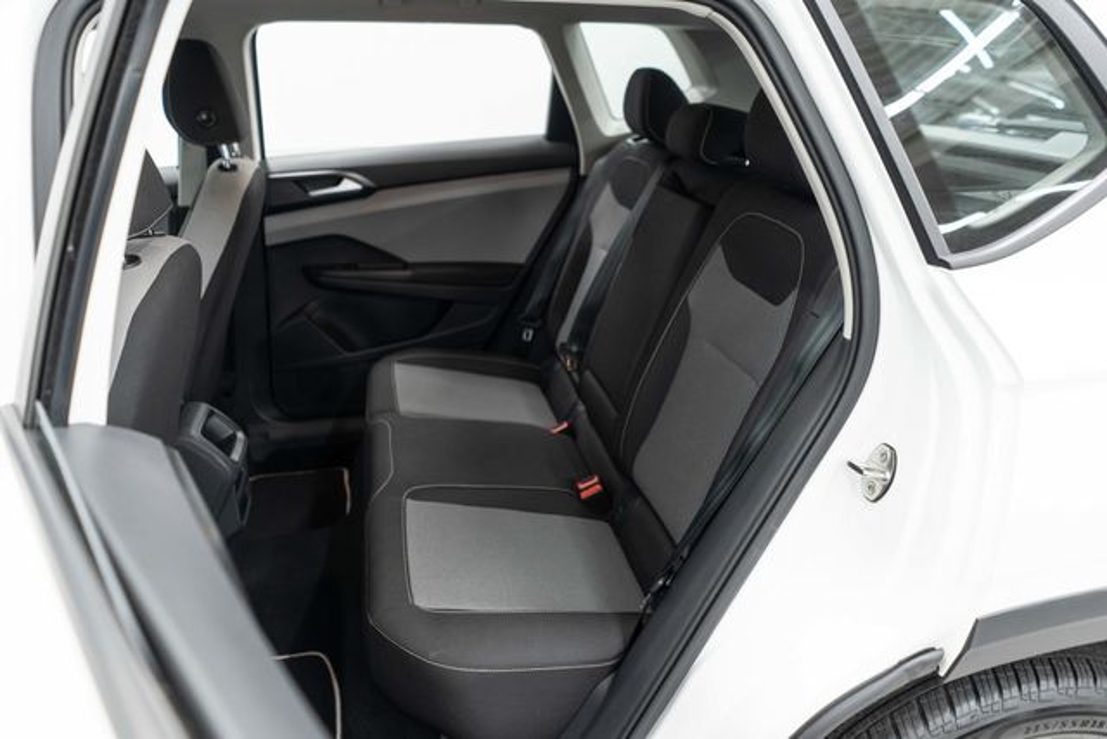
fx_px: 861
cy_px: 370
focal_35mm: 28
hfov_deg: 65.5
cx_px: 554
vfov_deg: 46.4
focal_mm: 28
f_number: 3.2
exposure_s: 1/50
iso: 800
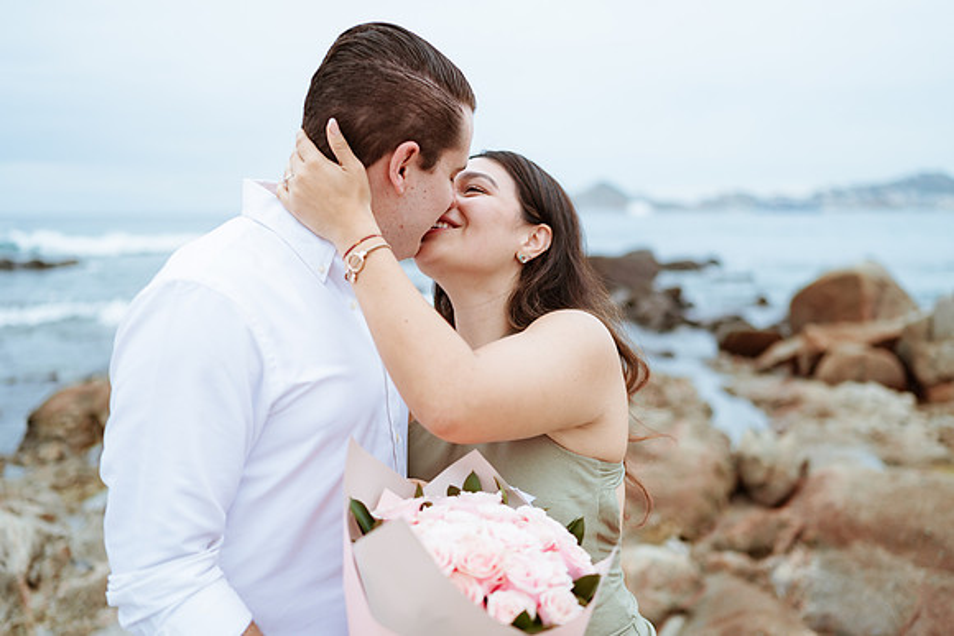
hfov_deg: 54.4
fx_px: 928
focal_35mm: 35
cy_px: 318
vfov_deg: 37.9
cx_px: 477
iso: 100
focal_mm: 35
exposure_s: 1/320
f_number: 1.8
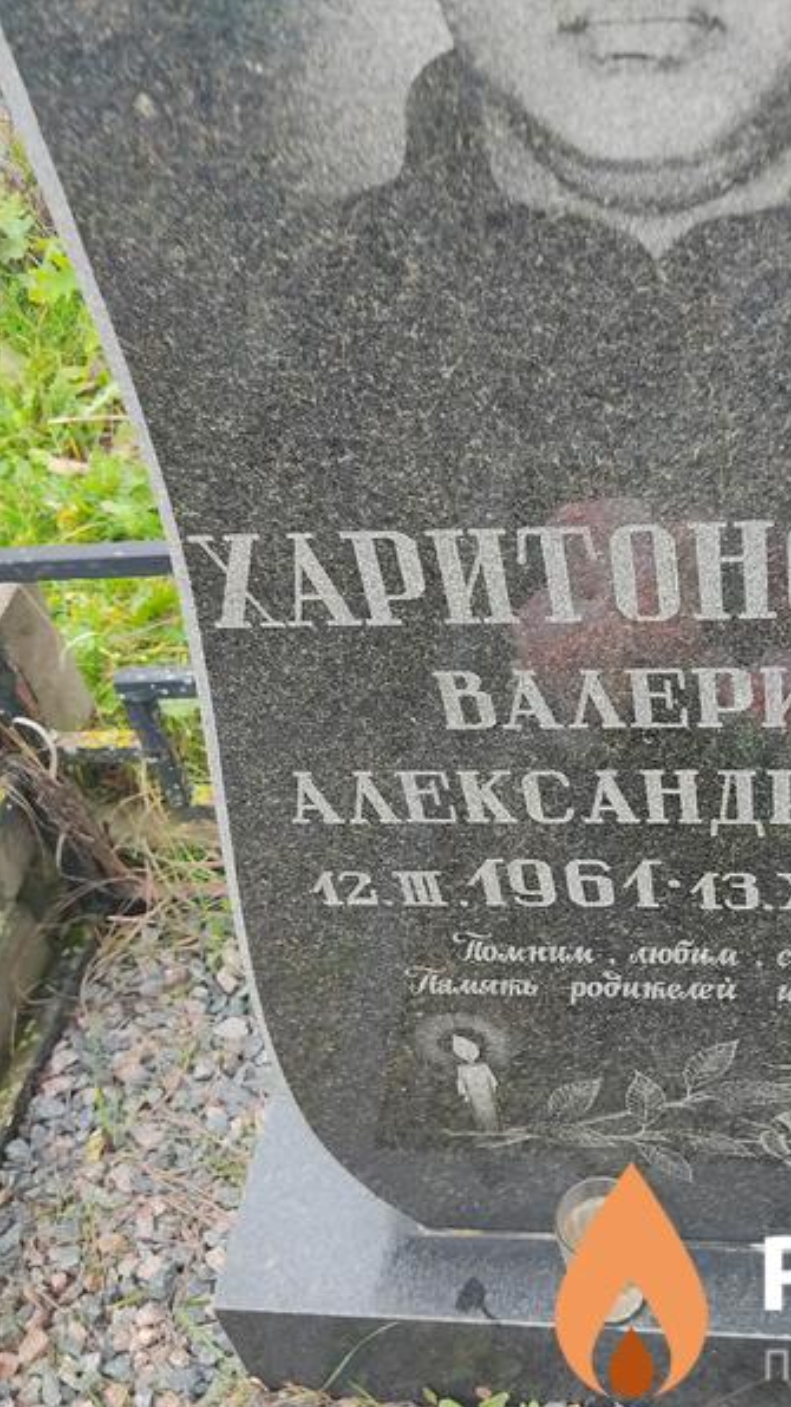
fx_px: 1418
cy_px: 701
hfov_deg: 30.8
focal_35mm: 38
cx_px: 567
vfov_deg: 52.8
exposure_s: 1/120
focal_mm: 4.74
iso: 198
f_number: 1.79
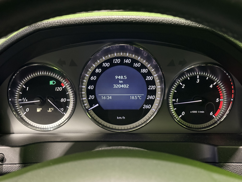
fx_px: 336
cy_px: 91
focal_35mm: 48
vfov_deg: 30.3
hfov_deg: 39.7
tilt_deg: -20.6
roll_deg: -0.4
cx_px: 121
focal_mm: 6.76
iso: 640
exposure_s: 1/30
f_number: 1.78
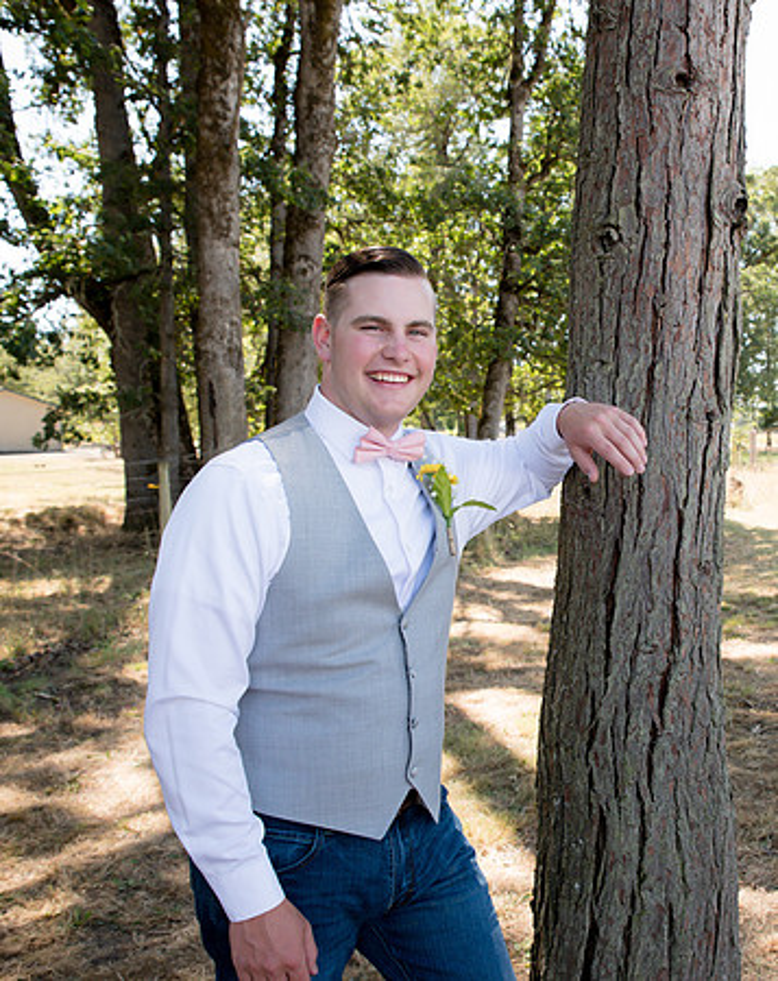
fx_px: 980
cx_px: 632
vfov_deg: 53.2
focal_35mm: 34
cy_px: 490
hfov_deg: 41.3
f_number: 7.1
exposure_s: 1/400
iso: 500
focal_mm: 24
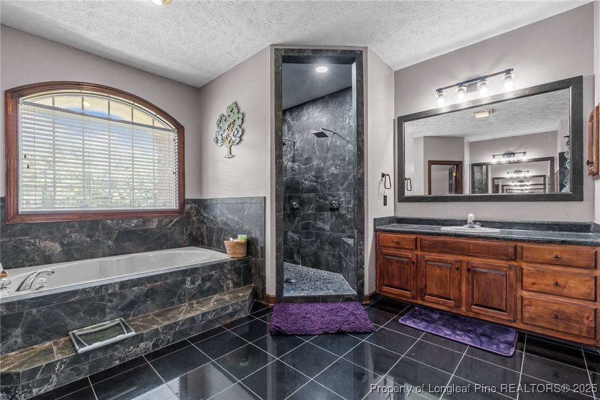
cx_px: 300
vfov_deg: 73.7
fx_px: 267
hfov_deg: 96.7
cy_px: 200
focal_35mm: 16
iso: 400
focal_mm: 16
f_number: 8
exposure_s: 1/10
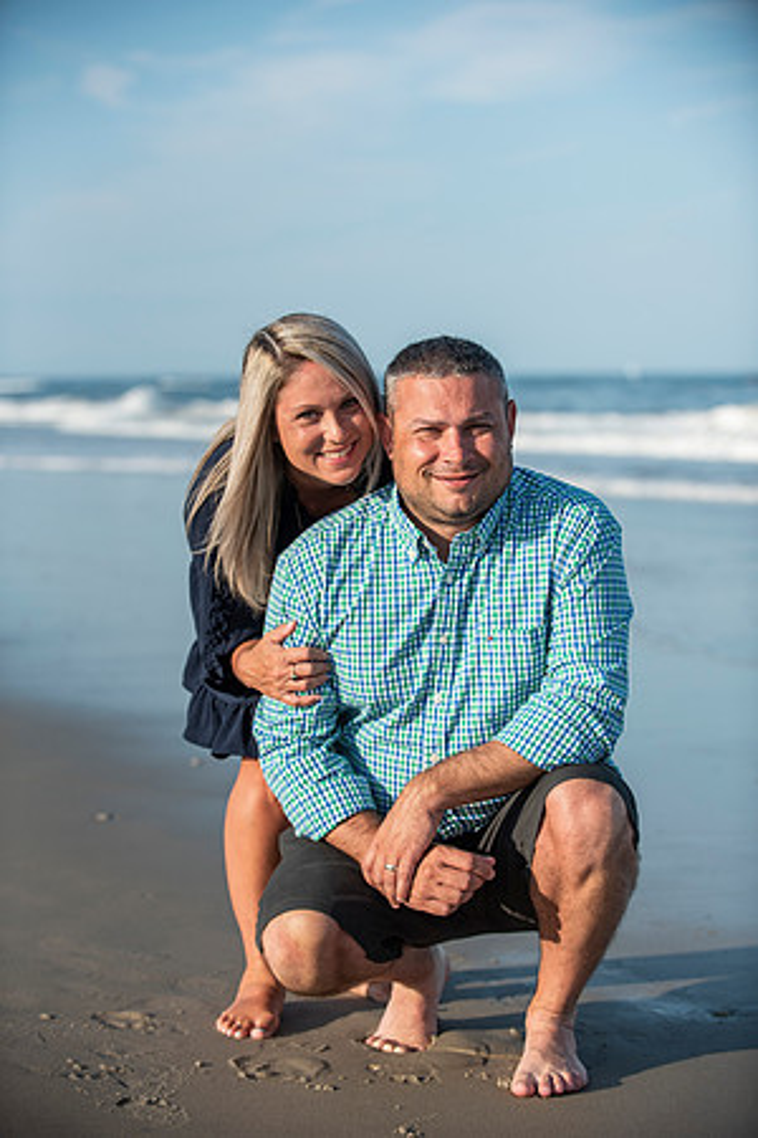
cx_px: 379
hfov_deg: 16.7
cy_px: 569
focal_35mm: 82
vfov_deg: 24.8
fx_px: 2590
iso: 250
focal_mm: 82
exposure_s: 1/3200
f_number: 3.5
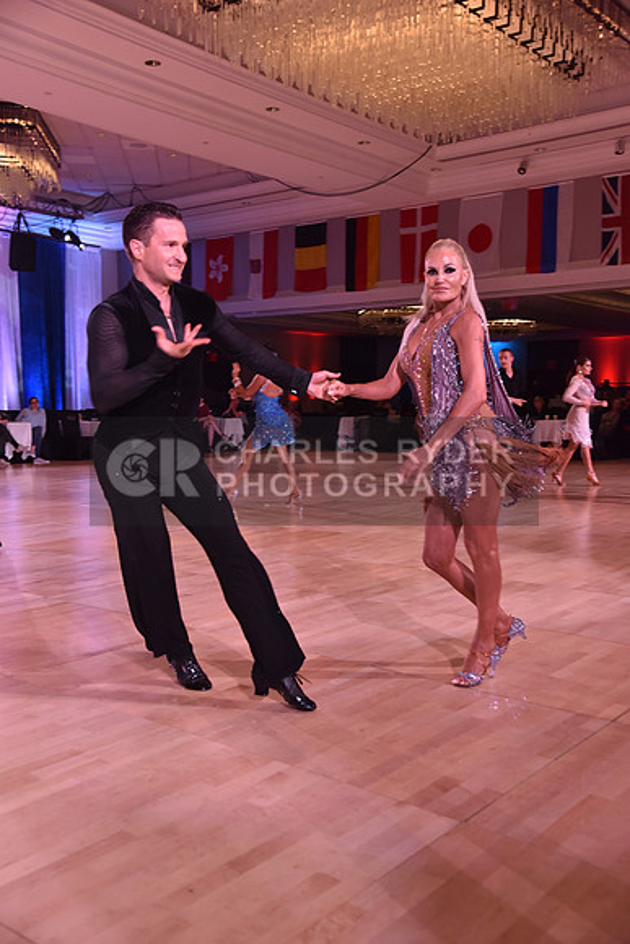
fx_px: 918
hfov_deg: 37.9
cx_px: 315
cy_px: 472
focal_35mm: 35
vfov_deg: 54.4
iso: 1250
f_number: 4.5
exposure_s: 1/250
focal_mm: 35
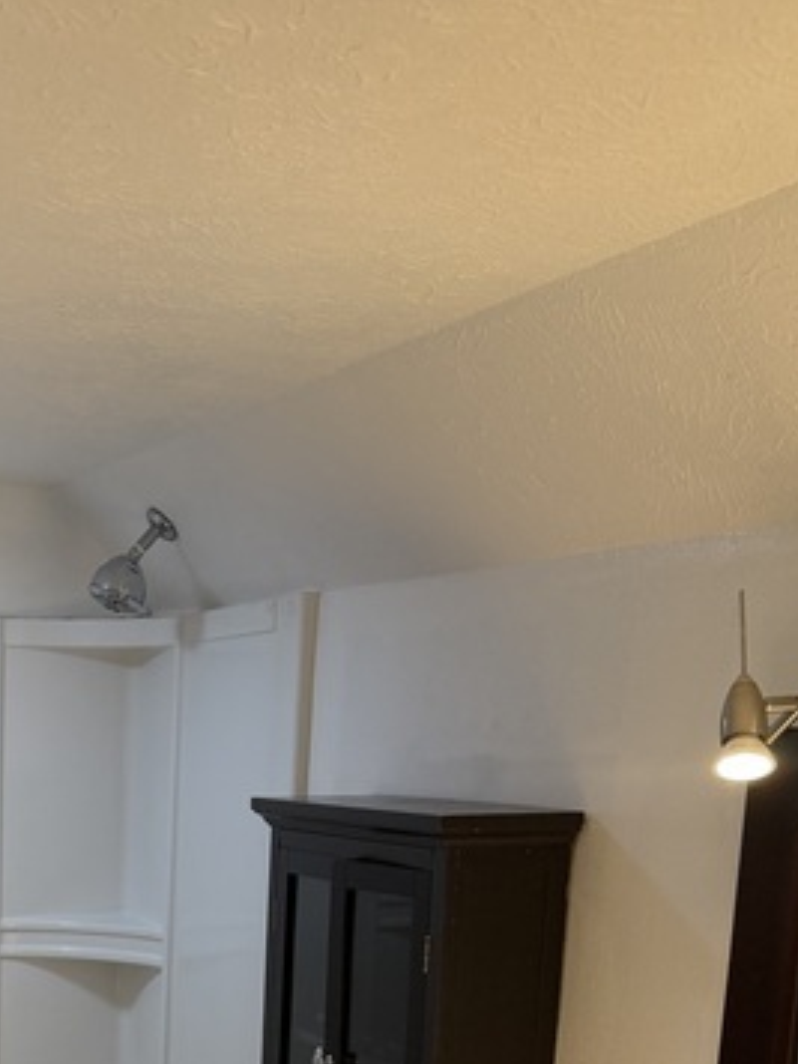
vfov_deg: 32.4
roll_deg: -1.8
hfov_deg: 26.0
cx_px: 60
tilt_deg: -12.1
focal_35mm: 54
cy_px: 1085
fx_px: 1660
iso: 200
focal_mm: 6.76
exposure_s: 1/144
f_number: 1.78
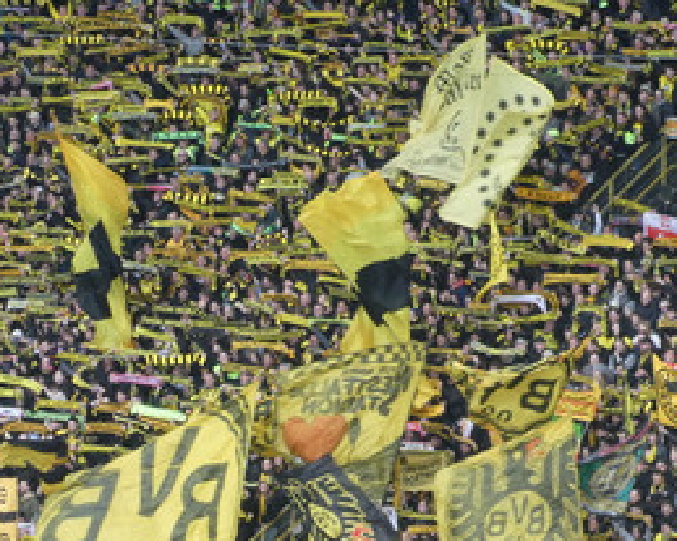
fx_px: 7291
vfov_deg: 4.2
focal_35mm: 364
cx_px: 447
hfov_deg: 5.3
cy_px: 410
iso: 200
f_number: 5.4
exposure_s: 1/80
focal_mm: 27.1
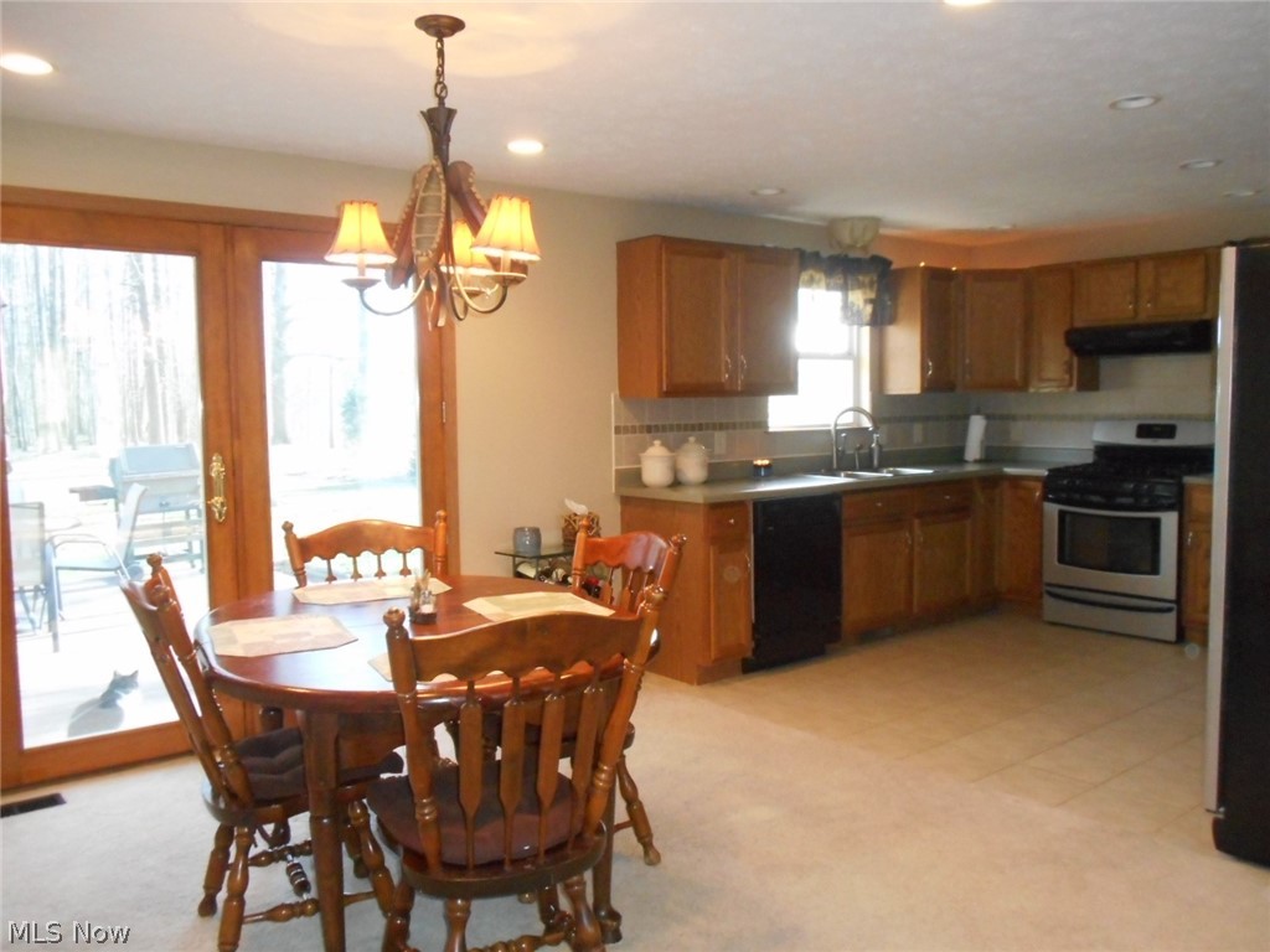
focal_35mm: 29
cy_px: 476
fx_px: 1064
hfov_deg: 61.7
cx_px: 635
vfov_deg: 48.2
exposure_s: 1/25
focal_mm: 5.2
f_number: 4
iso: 720
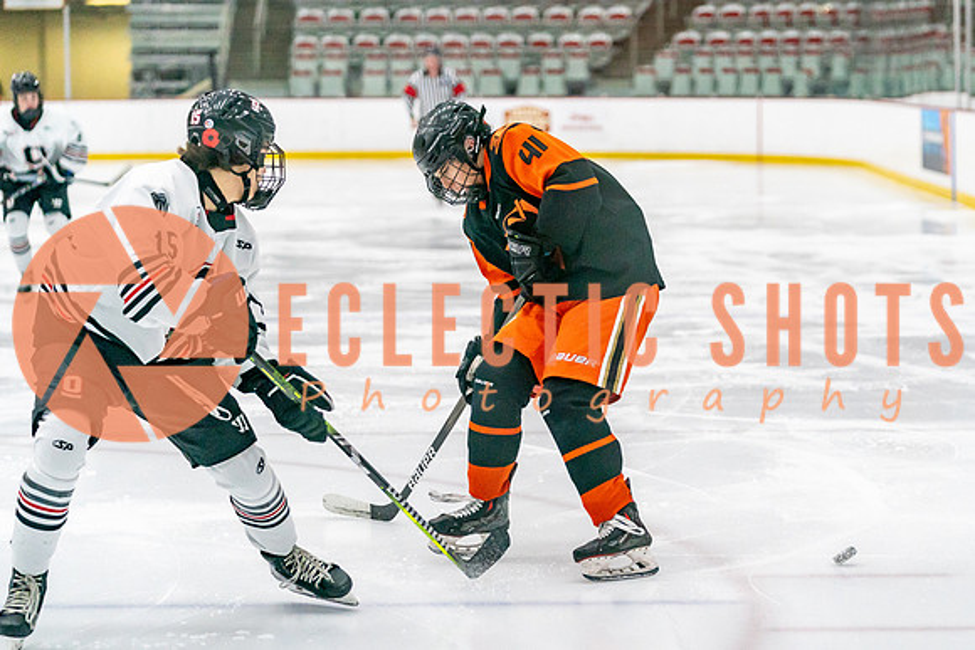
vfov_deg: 11.9
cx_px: 626
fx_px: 3128
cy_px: 325
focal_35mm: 115
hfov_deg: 17.7
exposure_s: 1/1250
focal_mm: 90
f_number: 2.8
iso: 3200
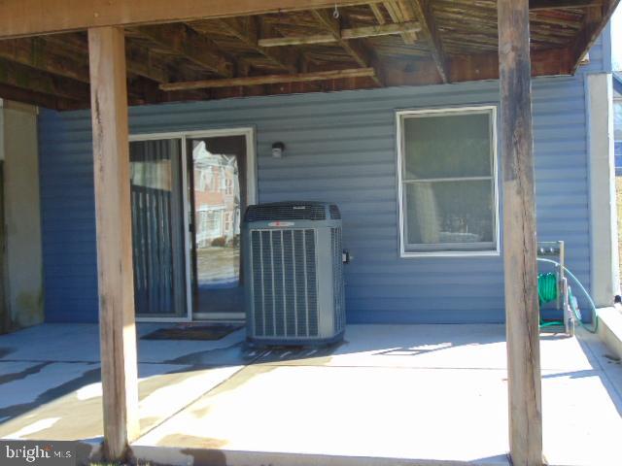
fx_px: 755
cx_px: 311
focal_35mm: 42
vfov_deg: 34.3
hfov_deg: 44.8
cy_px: 233
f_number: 3.3
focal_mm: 7.6
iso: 80
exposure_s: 1/250
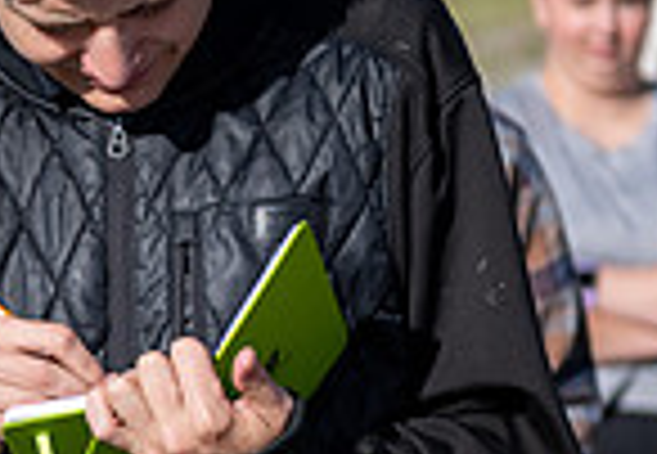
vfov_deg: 4.9
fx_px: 5280
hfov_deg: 7.1
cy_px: 317
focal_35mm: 286
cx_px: -153
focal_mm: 70
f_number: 2.8
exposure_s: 1/2000
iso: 100
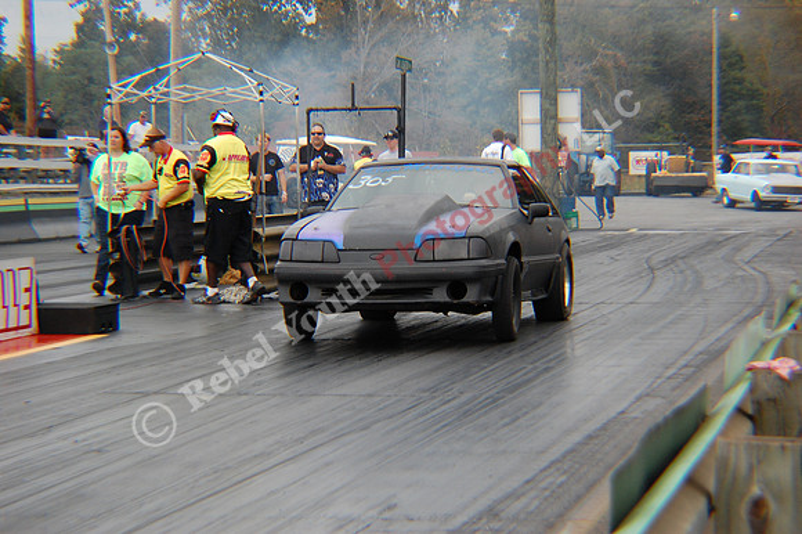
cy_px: 267
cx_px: 401
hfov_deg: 24.6
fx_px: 1837
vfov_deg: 16.5
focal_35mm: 82
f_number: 5.6
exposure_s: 1/500
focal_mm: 55
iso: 560
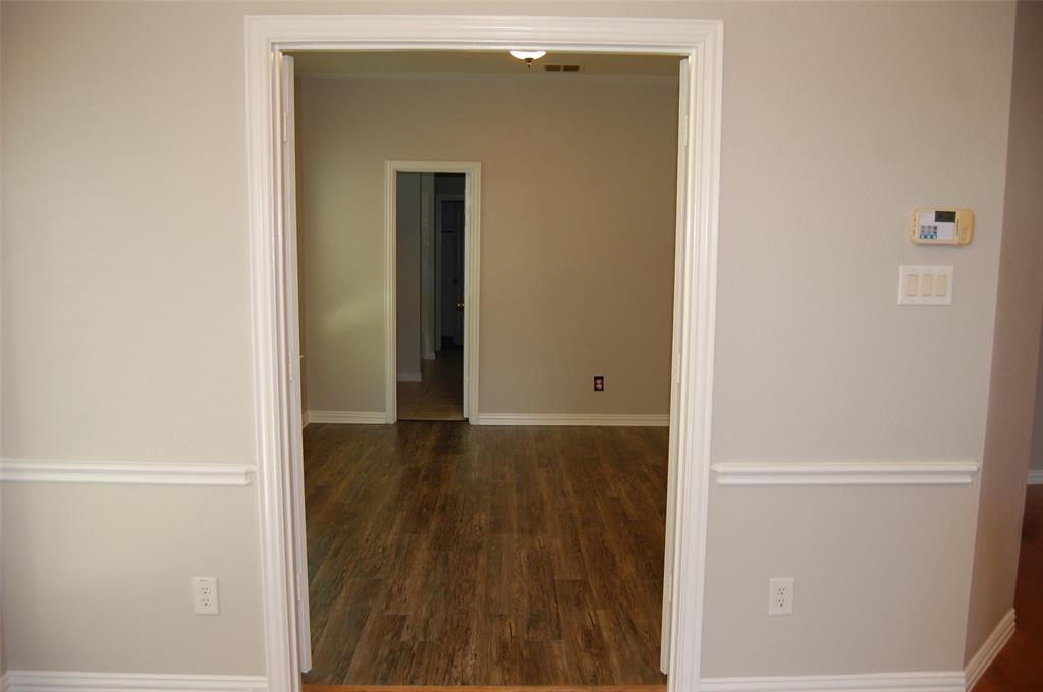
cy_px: 346
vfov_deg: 47.8
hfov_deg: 67.4
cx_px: 522
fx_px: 781
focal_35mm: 27
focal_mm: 18
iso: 400
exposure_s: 1/60
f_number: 3.5
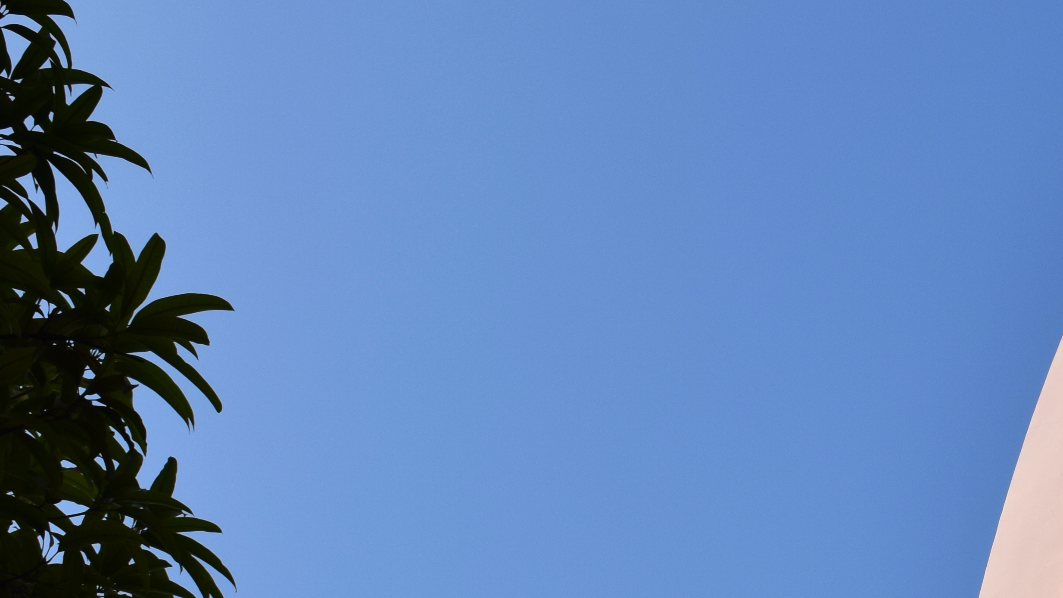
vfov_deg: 11.3
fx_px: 3016
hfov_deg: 19.0
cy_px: 385
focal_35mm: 107
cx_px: 1228
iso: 200
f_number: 11
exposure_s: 1/500
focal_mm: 28
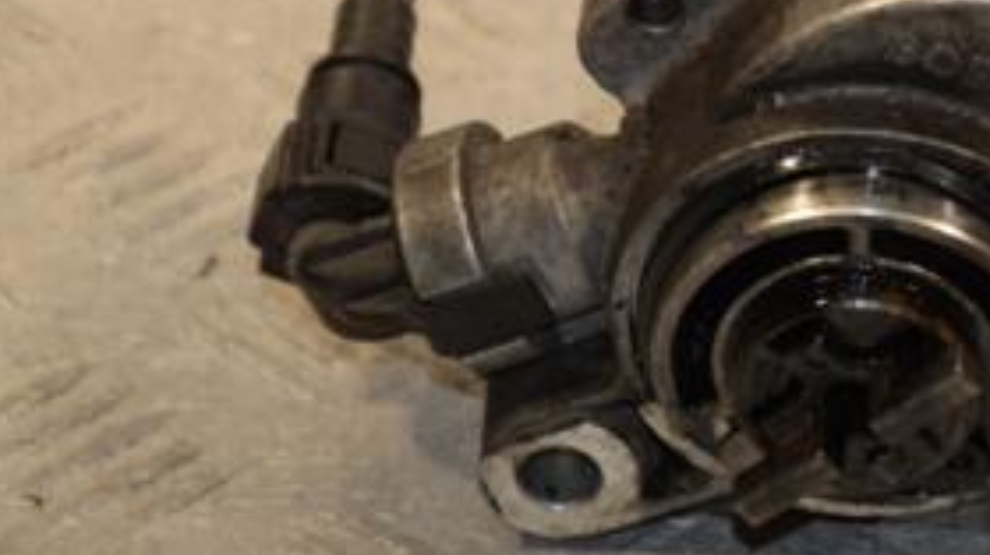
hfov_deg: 6.1
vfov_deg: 3.4
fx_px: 9289
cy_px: 88
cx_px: 813
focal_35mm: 354
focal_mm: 105
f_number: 6.3
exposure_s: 1/200
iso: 800
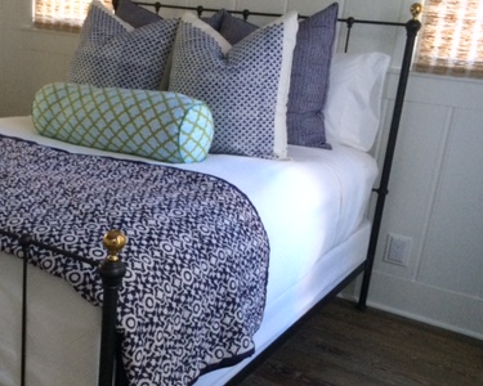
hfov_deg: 36.4
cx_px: 113
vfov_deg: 30.2
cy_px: 237
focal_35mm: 50
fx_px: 715
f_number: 2.2
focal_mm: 4.12
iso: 200
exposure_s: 1/30
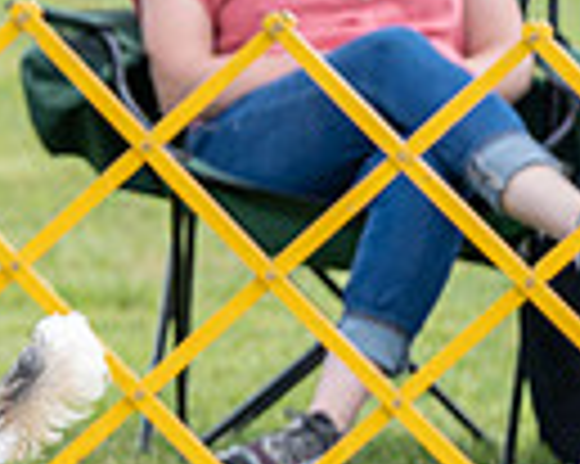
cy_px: 163
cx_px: -519
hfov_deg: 2.4
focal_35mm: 819
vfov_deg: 1.9
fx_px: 14048
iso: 400
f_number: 4
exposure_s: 1/640
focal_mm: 154
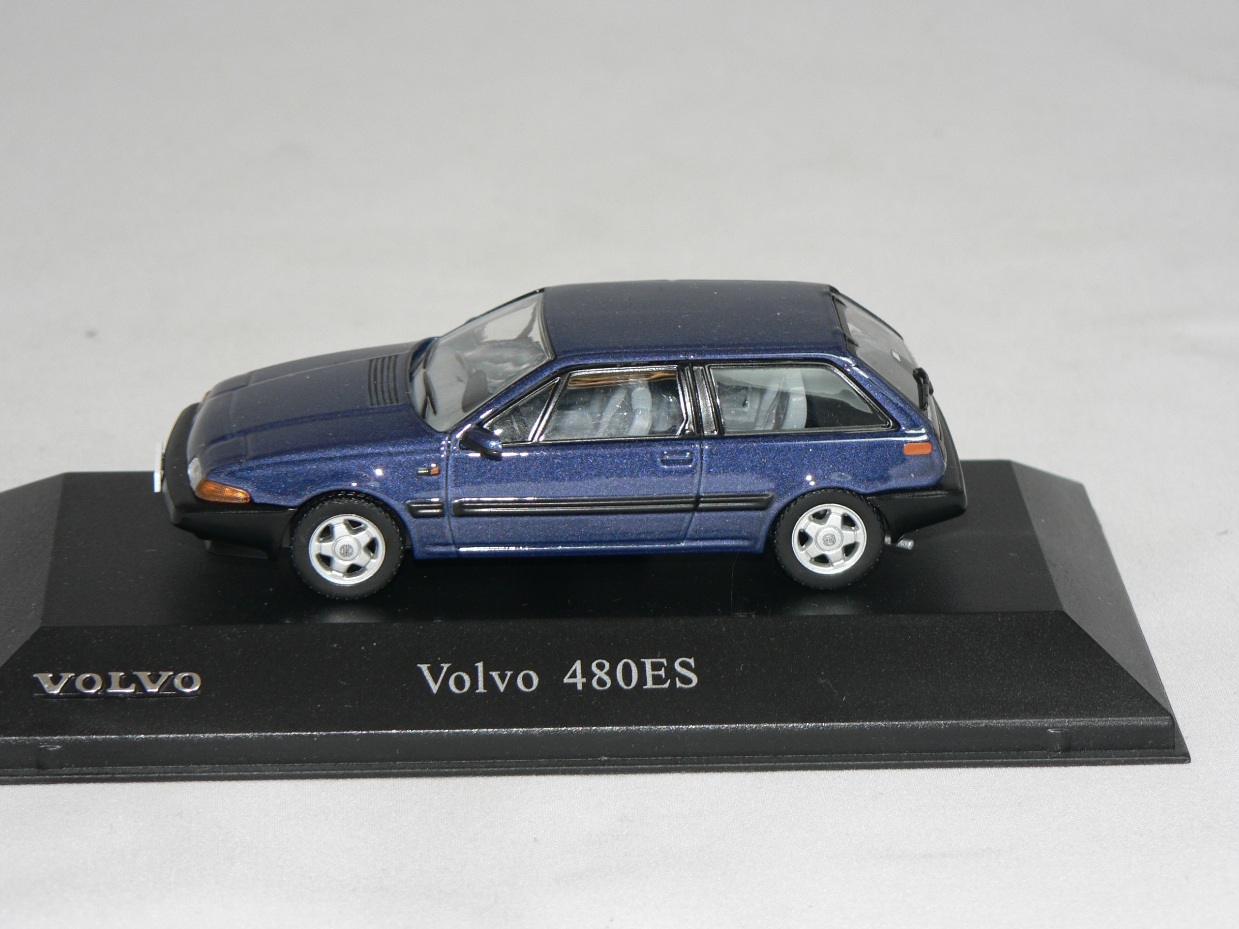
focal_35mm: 124
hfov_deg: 15.9
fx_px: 4438
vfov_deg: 12.0
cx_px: 620
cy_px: 464
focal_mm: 20.7
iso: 80
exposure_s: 1/60
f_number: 3.2
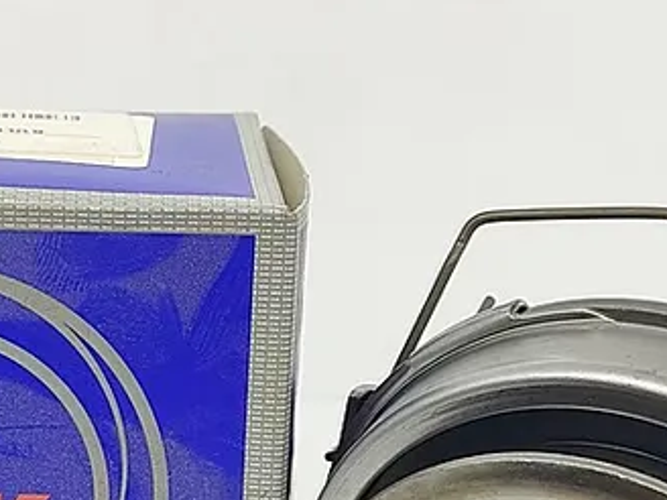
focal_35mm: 95
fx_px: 1831
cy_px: 569
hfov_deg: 20.4
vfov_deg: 15.1
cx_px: 134
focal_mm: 4.74
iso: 160
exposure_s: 1/100
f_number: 1.79
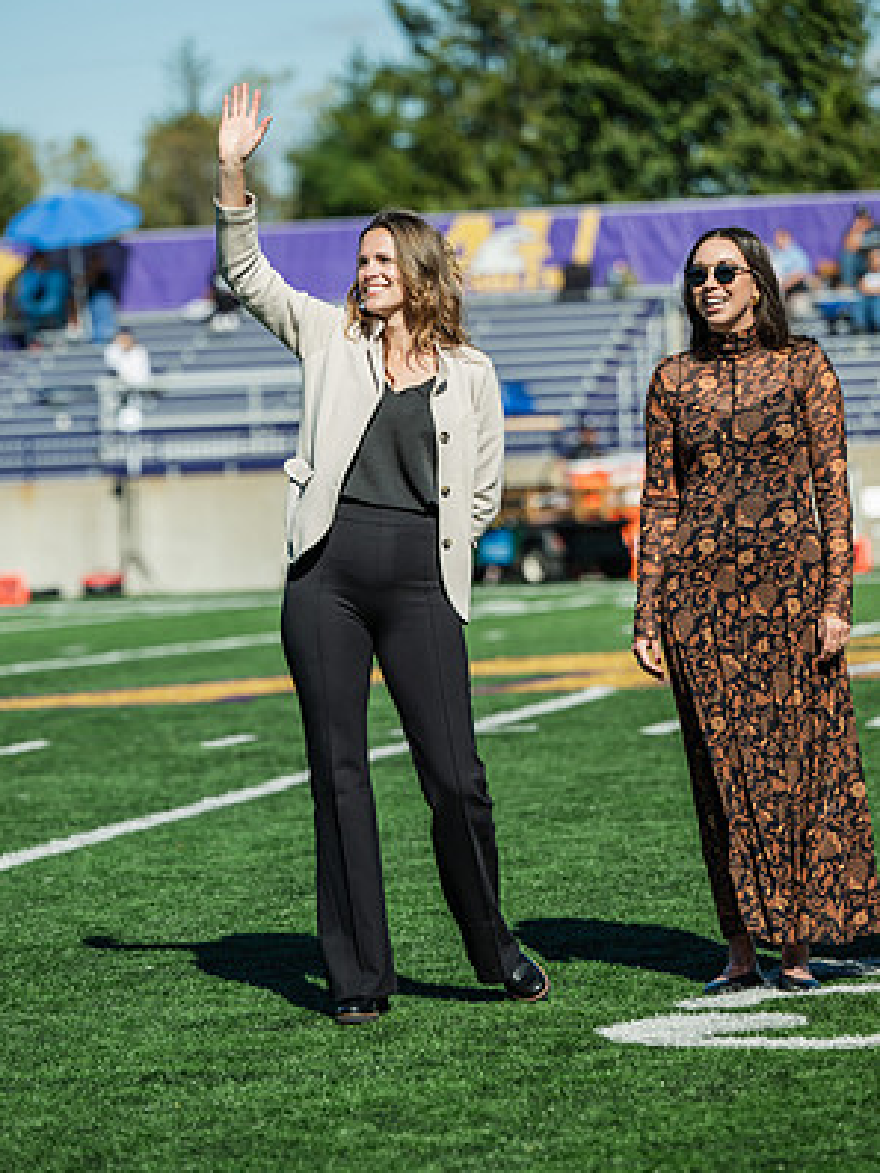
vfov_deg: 11.3
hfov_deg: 8.5
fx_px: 5932
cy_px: 512
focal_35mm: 175
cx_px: 441
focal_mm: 160
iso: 100
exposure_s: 1/1250
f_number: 3.5
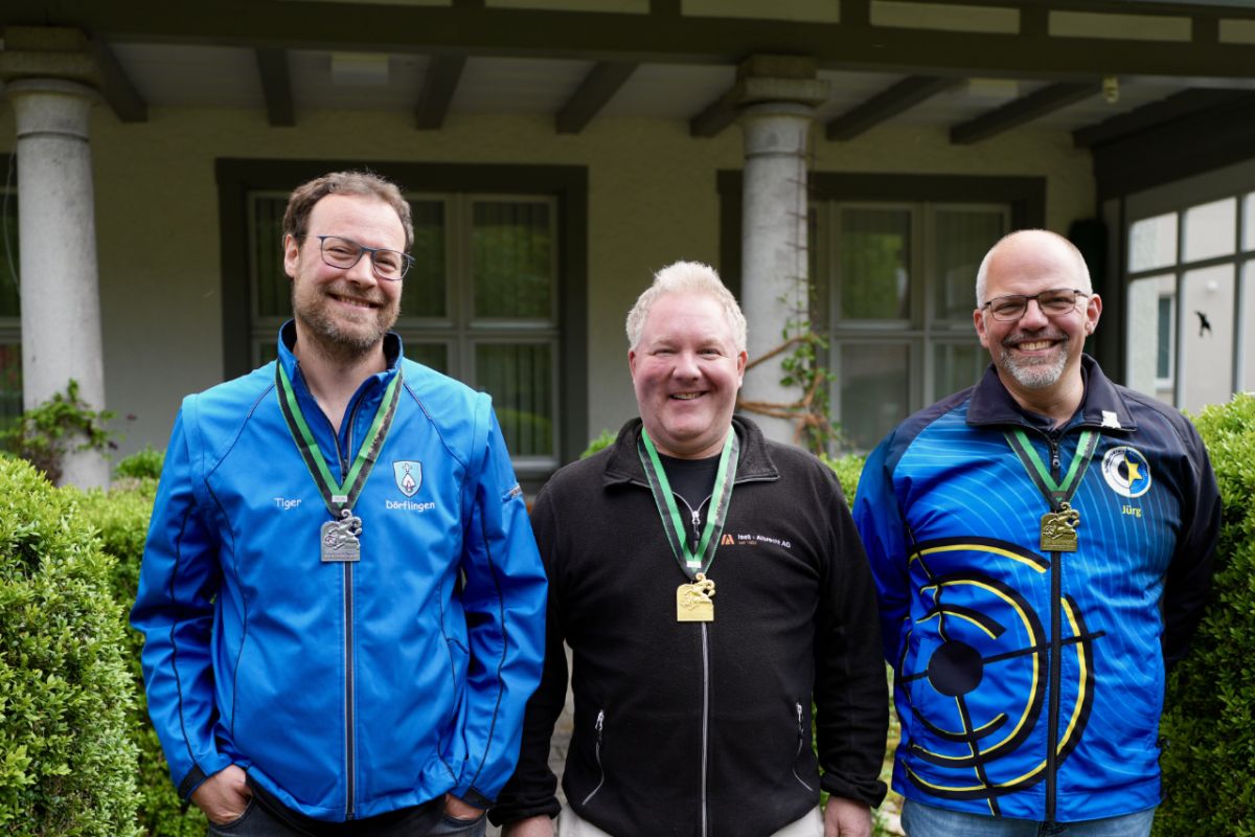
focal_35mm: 33
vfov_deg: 40.0
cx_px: 628
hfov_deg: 57.2
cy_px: 418
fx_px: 1150
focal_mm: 33
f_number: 2.8
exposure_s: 1/40
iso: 200
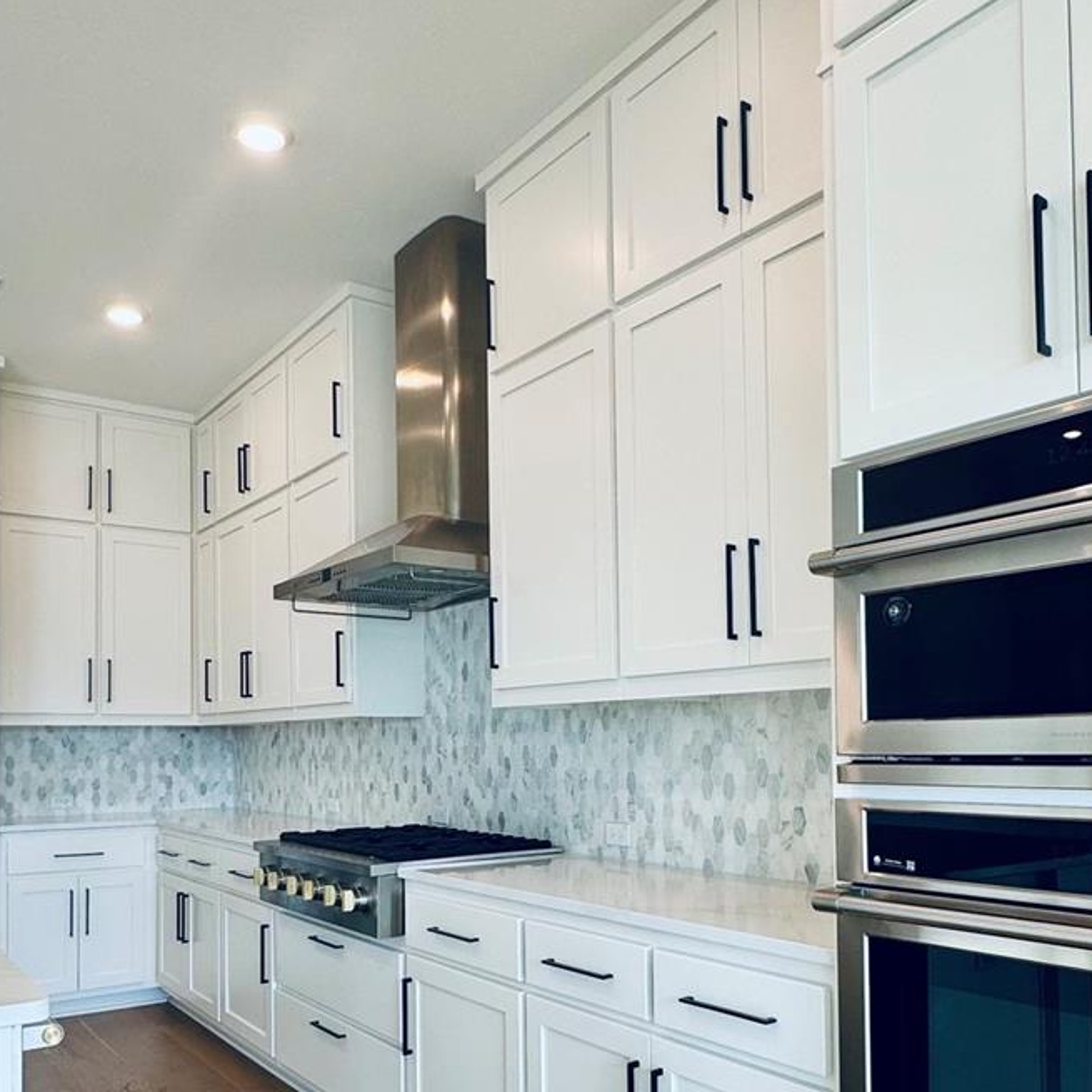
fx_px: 1035
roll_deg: +0.7
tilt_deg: +1.4
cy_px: 719
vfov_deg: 54.6
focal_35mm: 29
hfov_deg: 55.6
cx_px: 500
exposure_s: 1/120
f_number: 2.2
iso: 64
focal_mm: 2.22
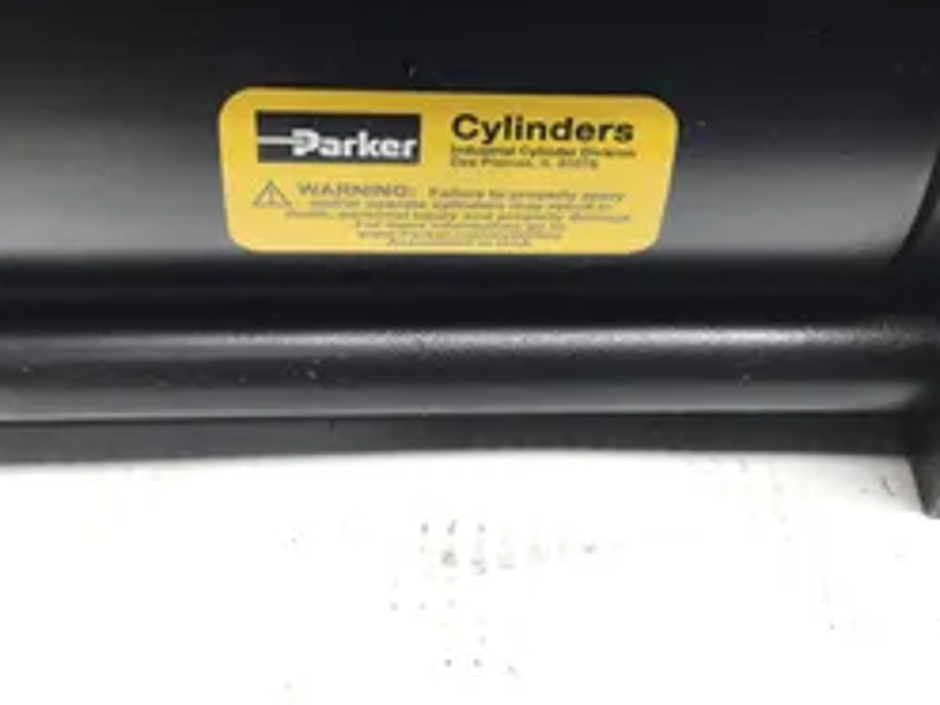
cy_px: 186
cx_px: 493
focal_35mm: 50
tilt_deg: -43.9
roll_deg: -4.7
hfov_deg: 38.2
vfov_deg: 28.7
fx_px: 1358
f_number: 2.4
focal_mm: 3.3
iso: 32
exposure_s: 1/60
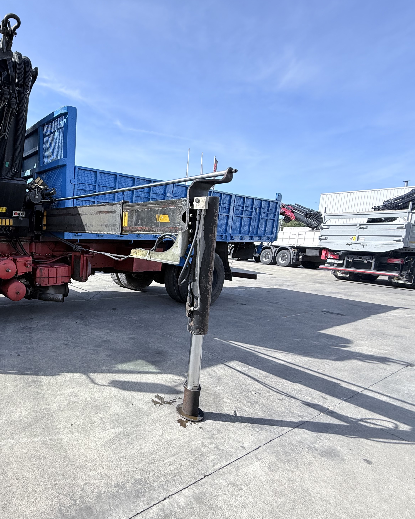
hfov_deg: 64.2
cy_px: 266
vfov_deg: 83.3
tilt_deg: -4.3
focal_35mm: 19
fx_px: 292
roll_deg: -3.1
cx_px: 79
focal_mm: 2.22
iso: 50
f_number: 2.2
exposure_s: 1/672
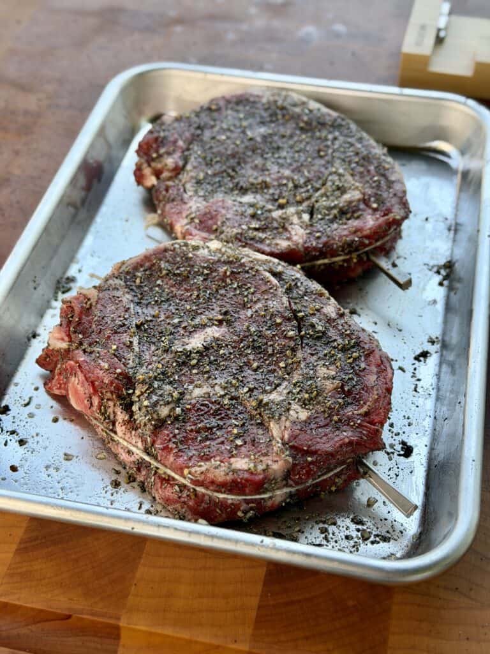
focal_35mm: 48
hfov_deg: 30.3
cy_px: 327
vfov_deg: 39.7
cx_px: 245
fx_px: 906
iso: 80
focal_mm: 6.76
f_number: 1.78
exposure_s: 1/762
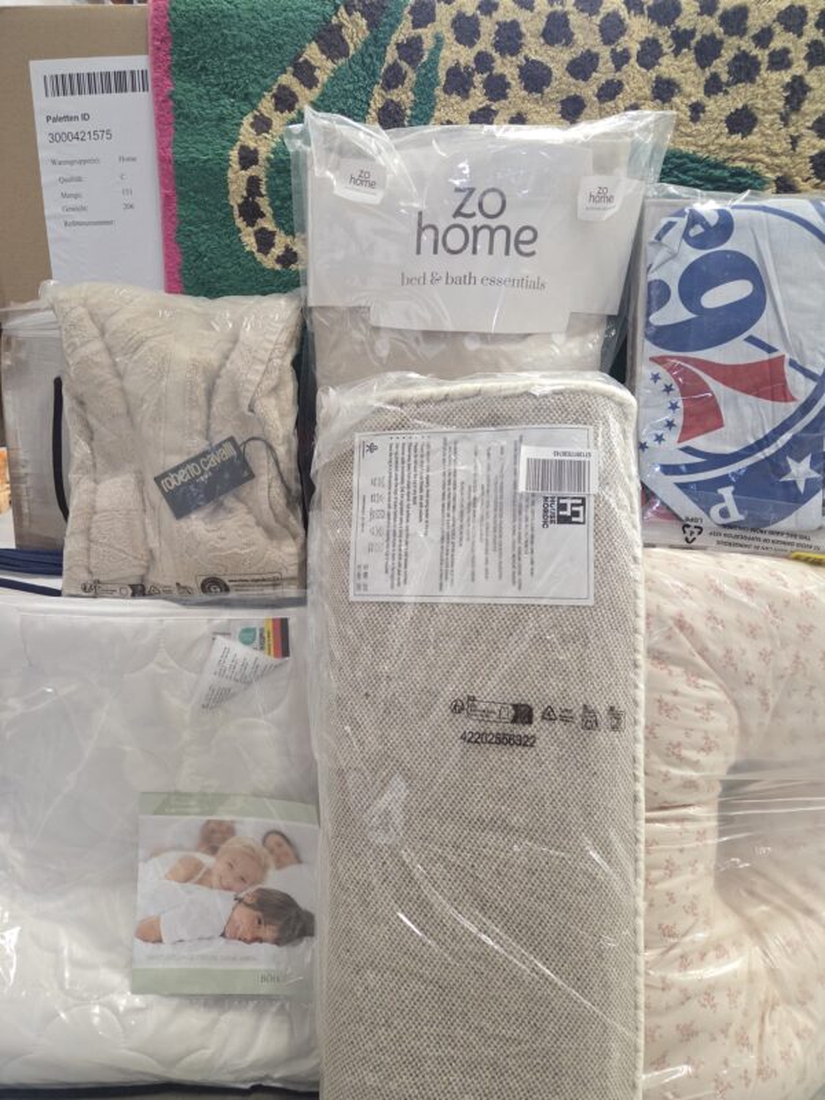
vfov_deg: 73.9
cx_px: 412
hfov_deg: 58.9
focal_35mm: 23
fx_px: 731
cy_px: 550
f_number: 1.8
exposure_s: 1/100
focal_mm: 5.4
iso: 1000
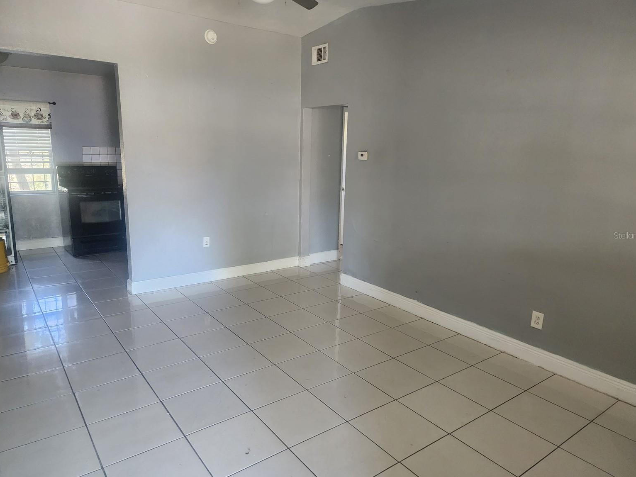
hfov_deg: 71.6
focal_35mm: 24
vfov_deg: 56.8
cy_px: 235
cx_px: 321
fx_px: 441
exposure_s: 1/120
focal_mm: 6.4
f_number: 1.8
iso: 1000
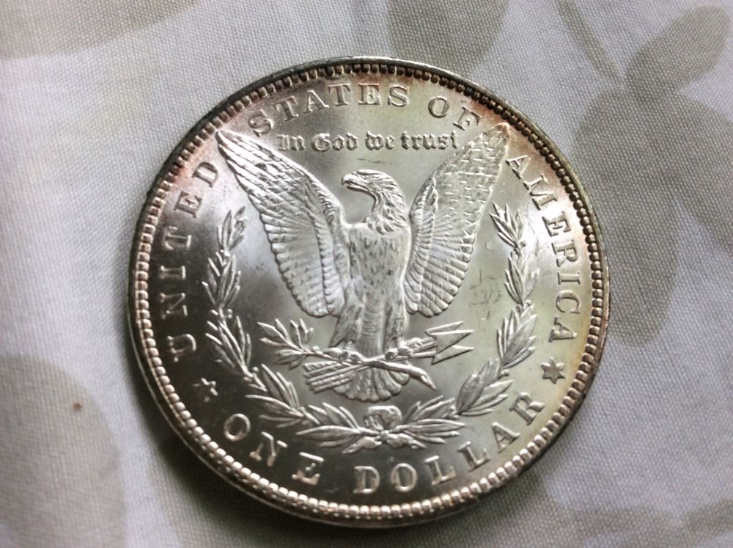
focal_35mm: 32
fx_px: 677
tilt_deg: -72.9
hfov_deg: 56.9
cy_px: 274
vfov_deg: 44.1
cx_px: 366
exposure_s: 1/24
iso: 50
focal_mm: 3.3
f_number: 2.4
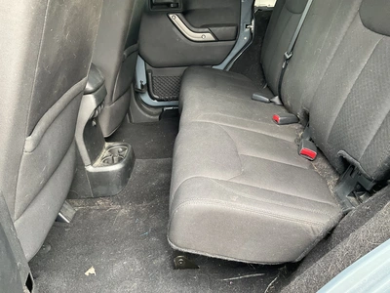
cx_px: 195
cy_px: 146
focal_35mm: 29
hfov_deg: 61.7
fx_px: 327
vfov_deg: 48.2
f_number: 1.8
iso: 64
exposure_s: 1/63
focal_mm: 3
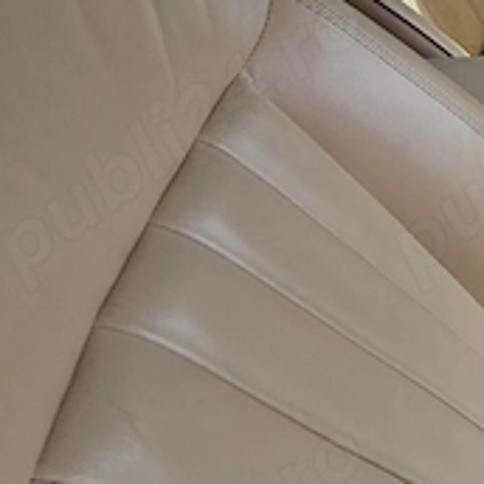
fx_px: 633
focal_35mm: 40
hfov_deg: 26.2
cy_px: 166
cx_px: 771
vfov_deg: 41.4
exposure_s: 1/866
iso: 50
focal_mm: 2.2
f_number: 2.2
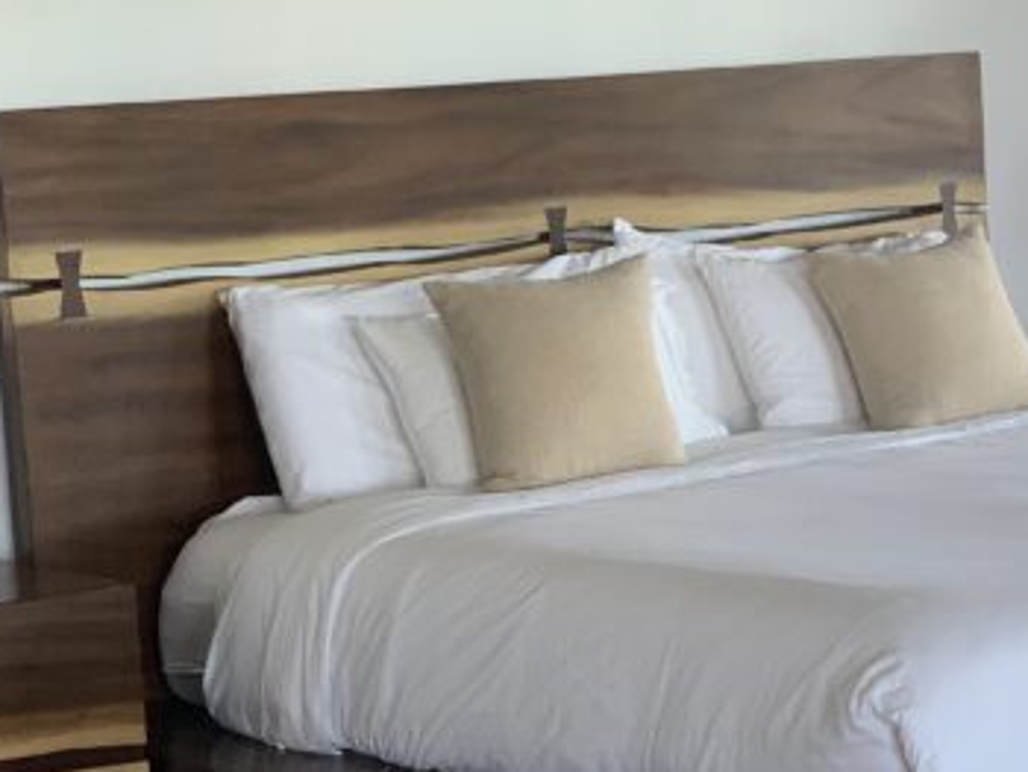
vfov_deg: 13.0
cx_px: 1013
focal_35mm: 114
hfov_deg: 16.9
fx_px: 3388
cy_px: 402
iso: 100
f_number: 2.4
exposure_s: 1/122
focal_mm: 6
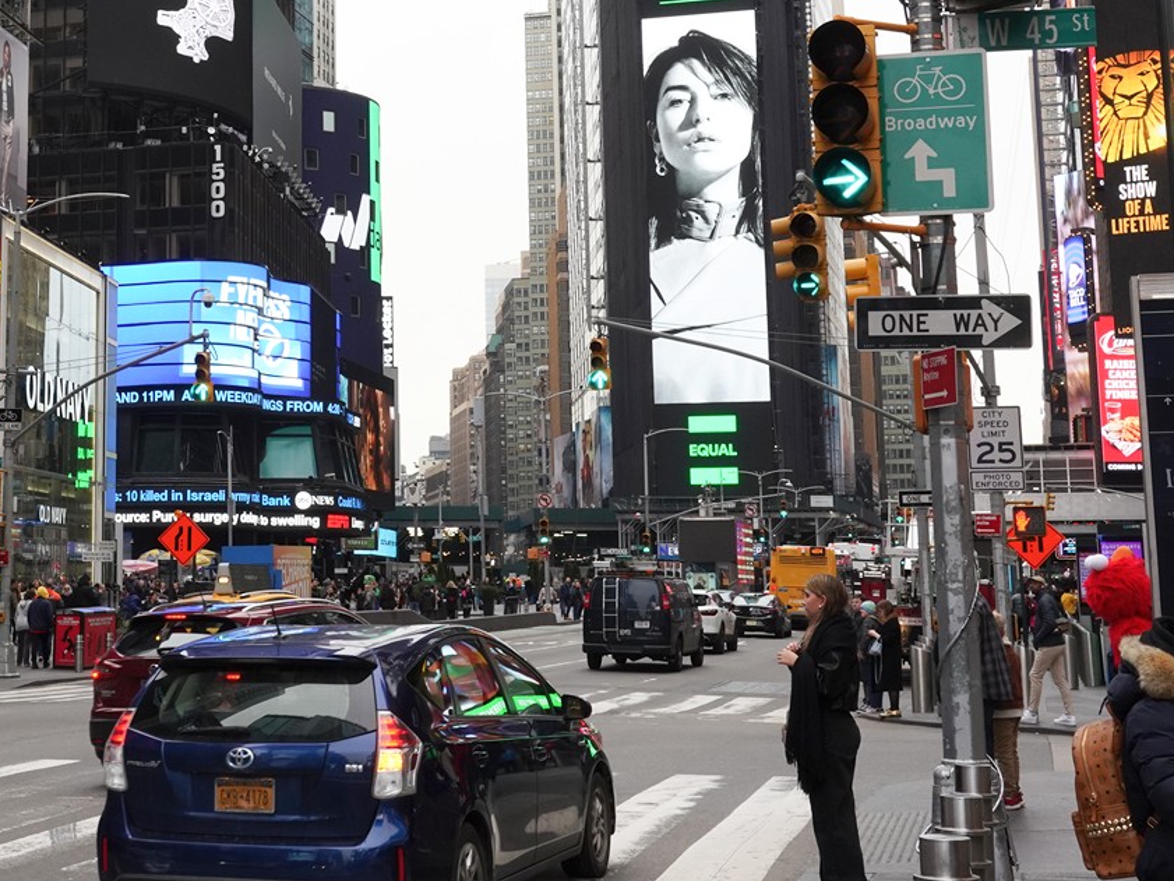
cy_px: 194
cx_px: 202
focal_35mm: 64
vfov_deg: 22.7
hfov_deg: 29.4
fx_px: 2171
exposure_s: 1/100
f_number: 14
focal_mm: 28
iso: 800
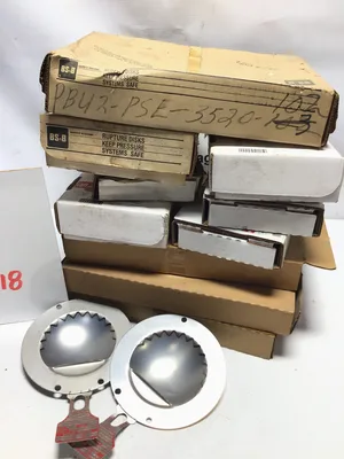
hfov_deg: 45.4
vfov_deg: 58.4
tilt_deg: -34.3
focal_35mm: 31
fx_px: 411
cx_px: 172
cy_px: 230
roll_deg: -2.0
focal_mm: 3.3
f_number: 2.4
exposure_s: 1/120
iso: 40
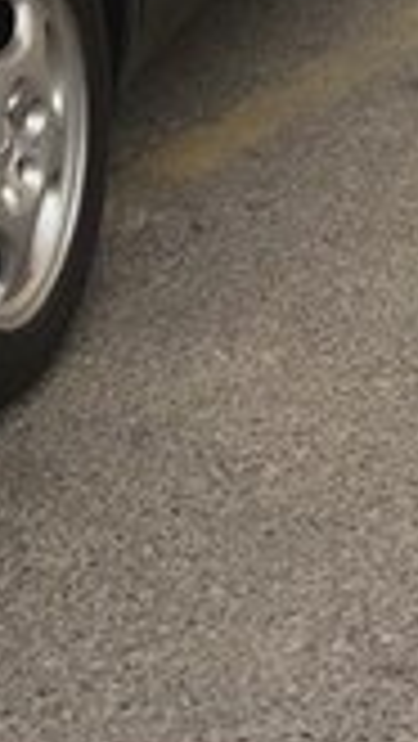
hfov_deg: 9.1
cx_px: -418
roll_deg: +1.8
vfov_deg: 16.2
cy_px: -209
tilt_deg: -12.1
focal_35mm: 126
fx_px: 2479
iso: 40
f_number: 2.2
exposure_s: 1/100
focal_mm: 4.15
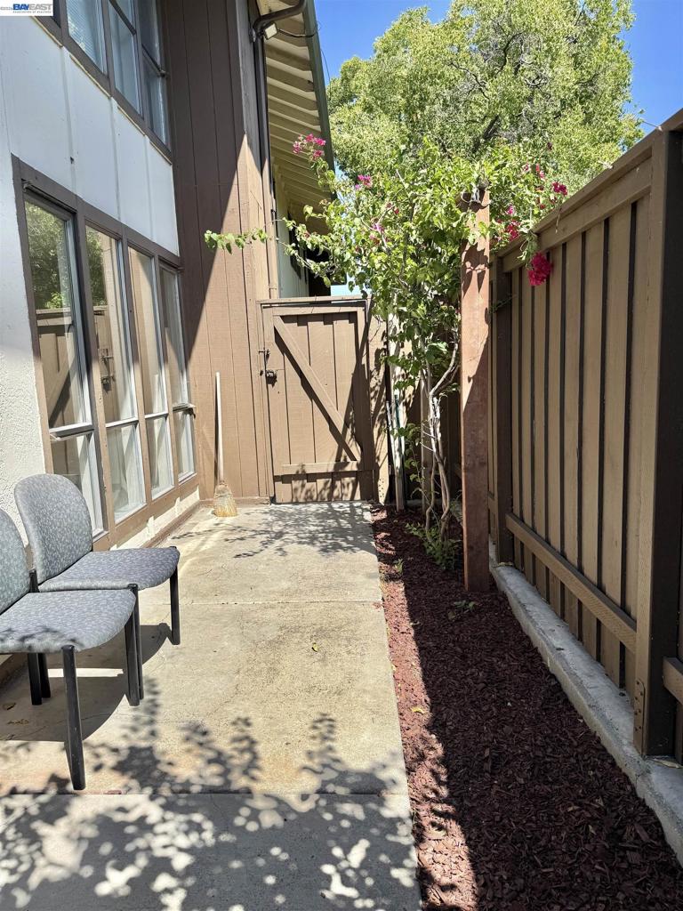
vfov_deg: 71.6
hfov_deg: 56.8
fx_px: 631
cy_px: 456
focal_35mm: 24
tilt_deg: -7.9
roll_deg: +1.6
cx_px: 342
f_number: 1.78
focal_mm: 6.76
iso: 80
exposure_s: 1/3021
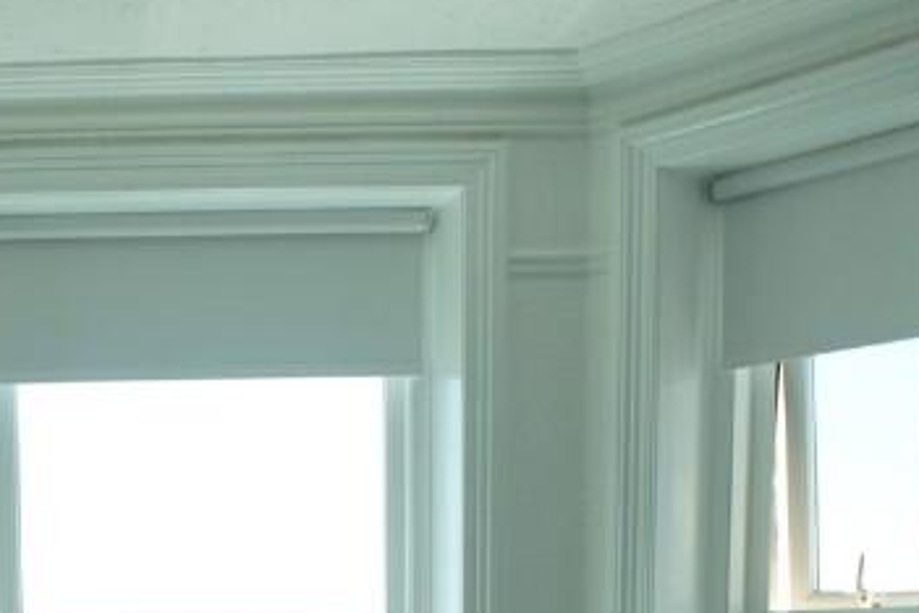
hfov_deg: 28.0
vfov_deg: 17.9
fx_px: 1787
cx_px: 139
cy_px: 854
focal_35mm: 70
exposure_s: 1/80
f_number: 5
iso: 100
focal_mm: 16
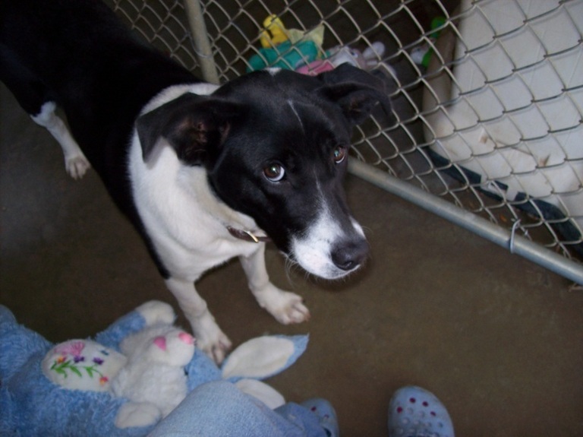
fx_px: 606
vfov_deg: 39.6
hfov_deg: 51.4
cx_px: 292
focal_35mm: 36
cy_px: 218
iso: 80
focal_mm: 6
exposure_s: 1/64
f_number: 2.7
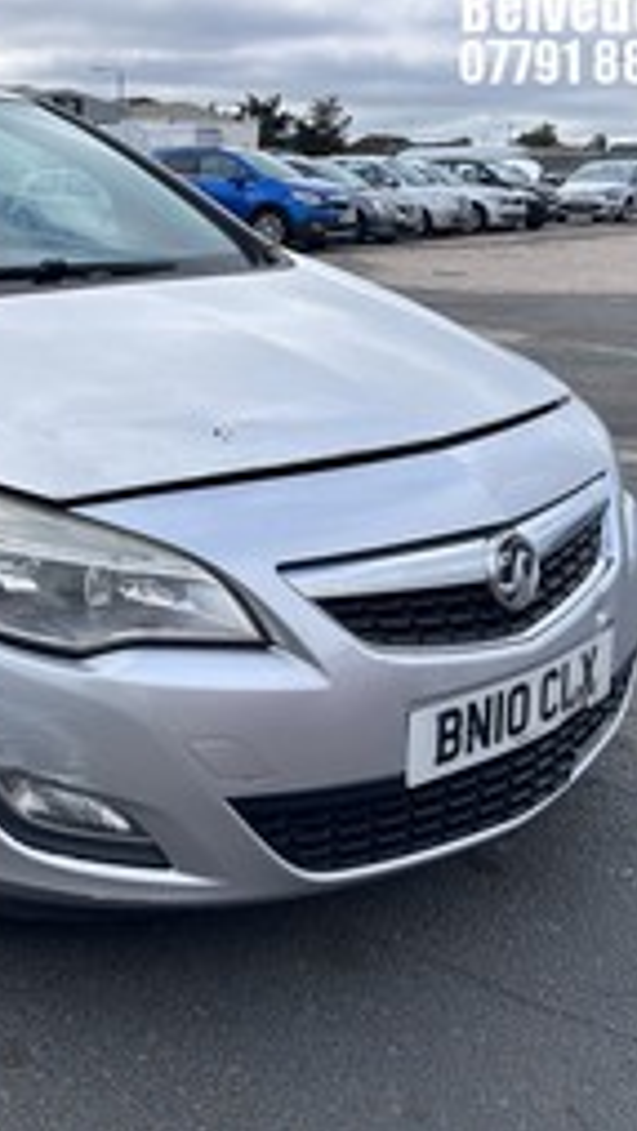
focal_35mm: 39
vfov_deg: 51.6
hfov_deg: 28.6
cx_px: 0
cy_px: 561
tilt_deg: -17.5
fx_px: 1170
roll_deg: +1.0
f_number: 1.5
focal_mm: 5.7
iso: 50
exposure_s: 1/4115
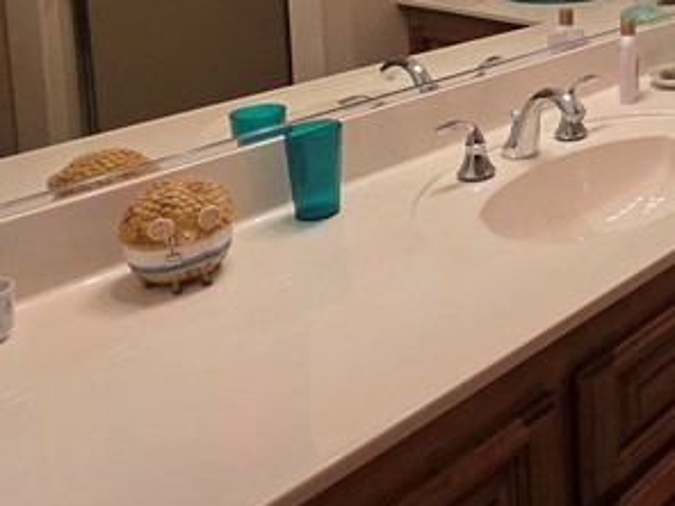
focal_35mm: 45
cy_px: -73
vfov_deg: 28.7
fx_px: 877
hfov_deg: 34.2
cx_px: 803
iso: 250
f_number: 1.9
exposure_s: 1/120
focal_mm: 2.2
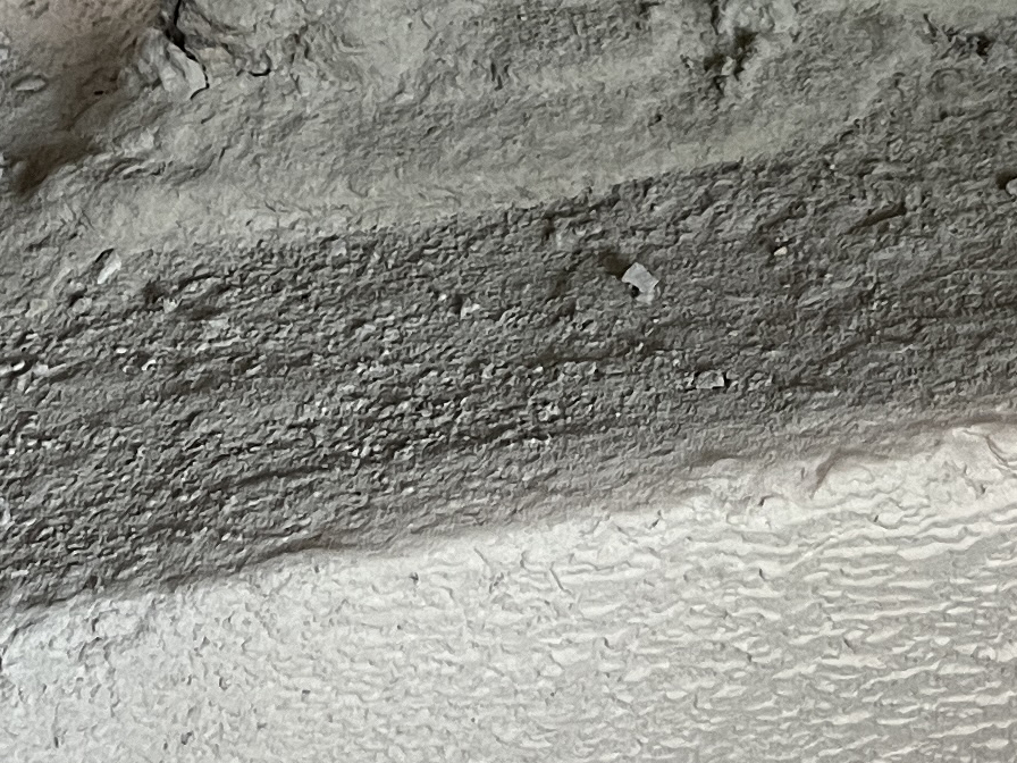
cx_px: 883
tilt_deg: -17.9
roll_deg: -2.6
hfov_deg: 16.6
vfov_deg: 11.6
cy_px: -646
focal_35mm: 117
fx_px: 3437
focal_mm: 5.7
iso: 200
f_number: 1.5
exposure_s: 1/60
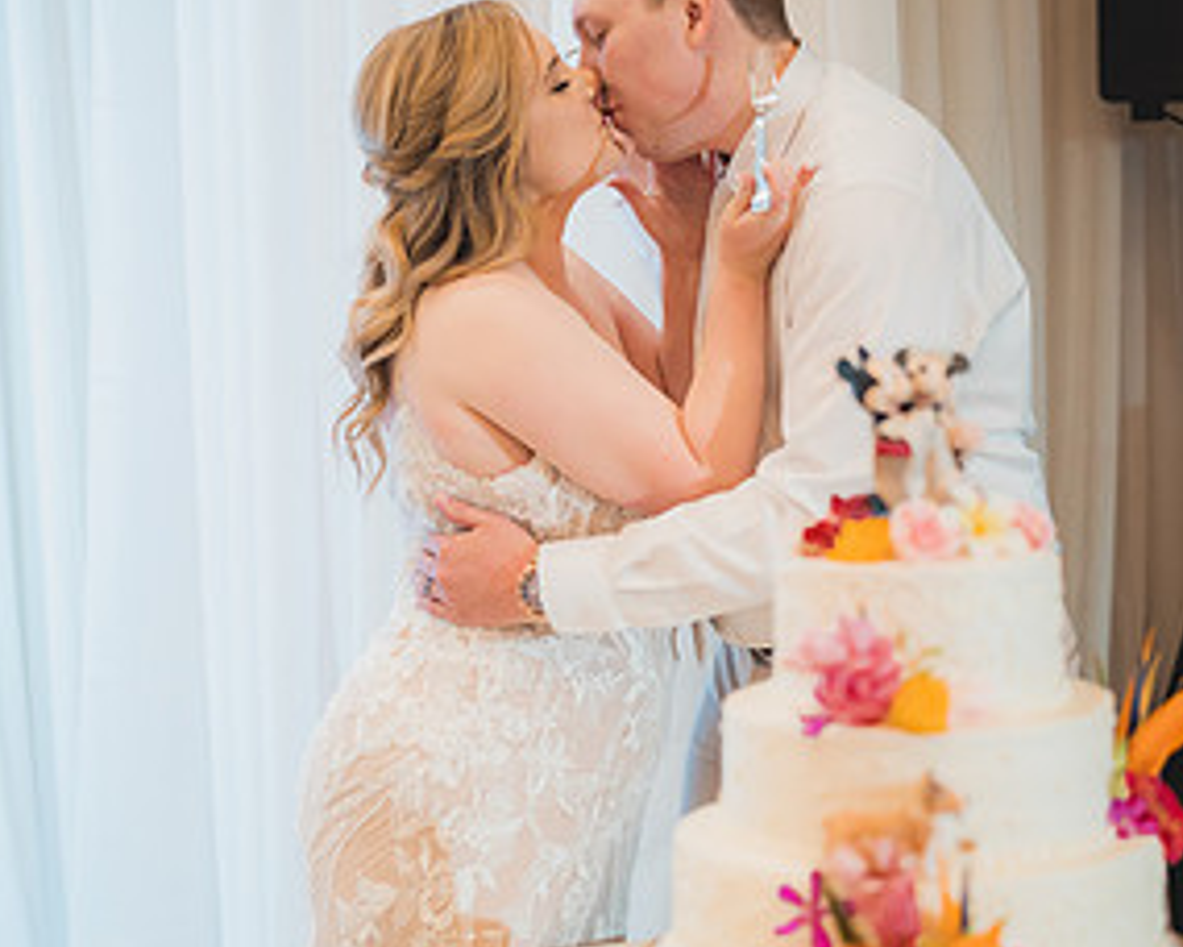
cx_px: 614
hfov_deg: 25.7
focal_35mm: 74
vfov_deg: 20.7
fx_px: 2591
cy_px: 532
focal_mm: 50
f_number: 1.4
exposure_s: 1/500
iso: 1250
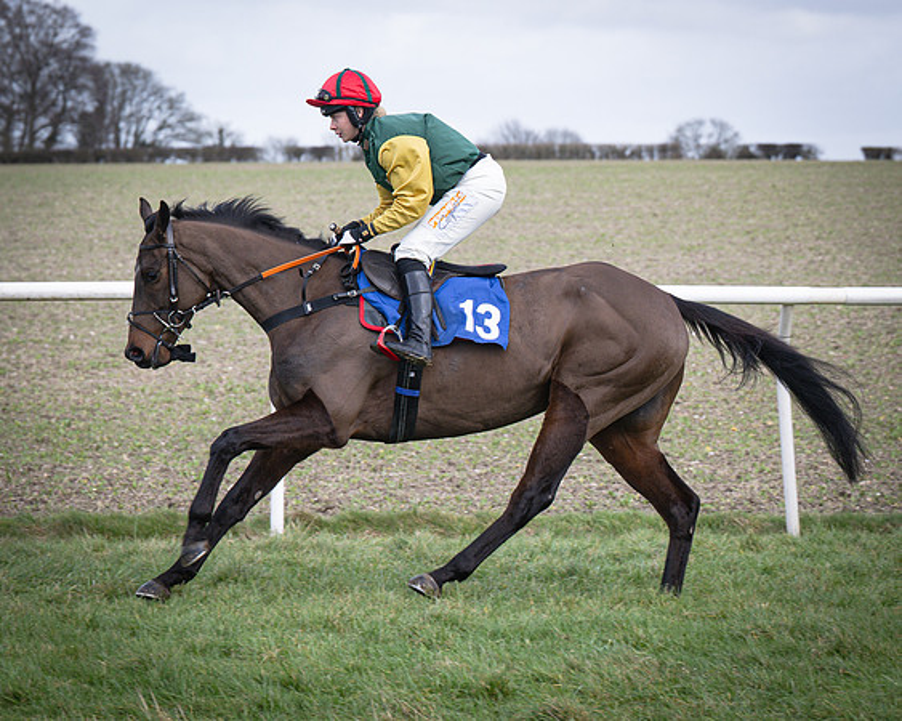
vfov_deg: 7.9
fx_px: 5250
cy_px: 366
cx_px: 385
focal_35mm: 197
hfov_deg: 9.8
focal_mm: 84
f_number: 4
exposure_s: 1/800
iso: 200
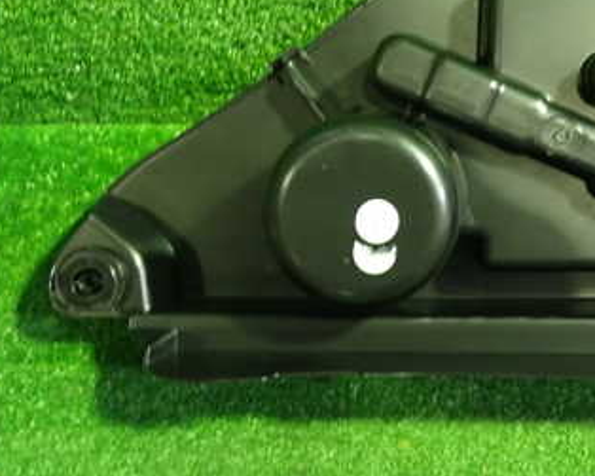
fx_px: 986
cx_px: 542
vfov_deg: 27.0
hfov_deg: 31.9
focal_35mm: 56
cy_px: 176
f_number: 2.3
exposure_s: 1/30
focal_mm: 5.4
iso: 500
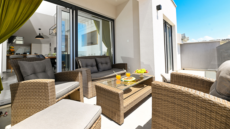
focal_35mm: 15
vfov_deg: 69.8
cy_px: 51
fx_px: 91
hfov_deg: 103.0
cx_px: 116
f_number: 7.1
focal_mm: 14
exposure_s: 1/200
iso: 100
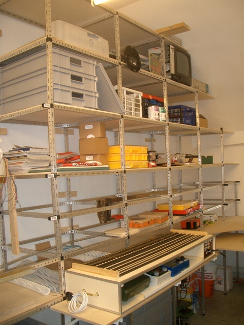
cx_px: 122
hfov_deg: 40.7
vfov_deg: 52.6
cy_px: 162
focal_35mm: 35
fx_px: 329
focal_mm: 5.8
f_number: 2.6
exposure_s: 1/40
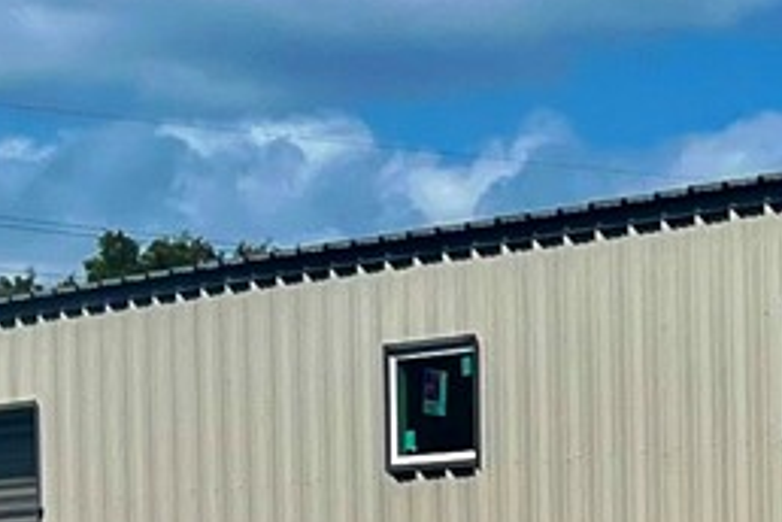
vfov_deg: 6.3
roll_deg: +1.5
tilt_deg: -0.3
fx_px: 4670
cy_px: 707
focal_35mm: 215
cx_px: 1318
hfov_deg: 9.2
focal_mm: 5.7
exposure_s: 1/5587
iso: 50
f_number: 1.5
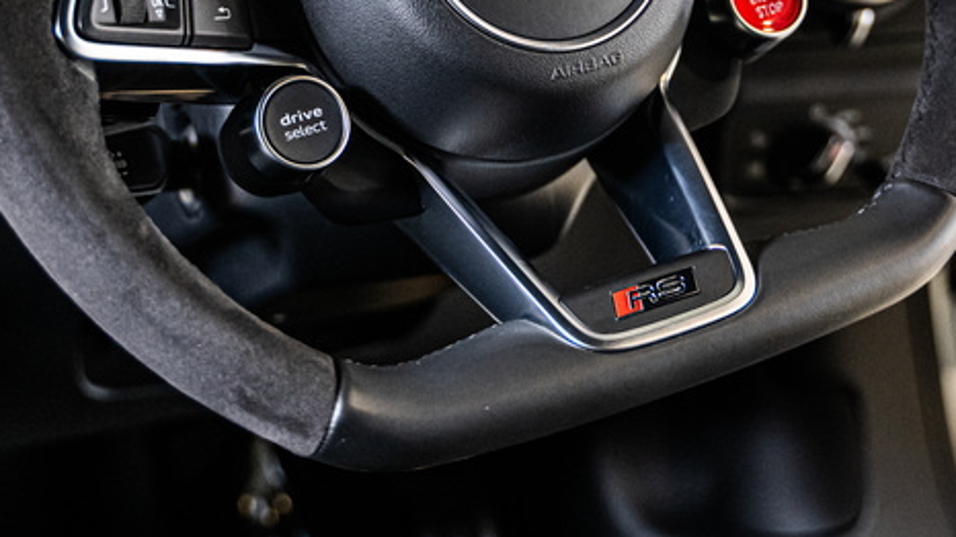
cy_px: -47
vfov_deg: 13.9
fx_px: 2154
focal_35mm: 85
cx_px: 530
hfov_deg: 25.0
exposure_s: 1/200
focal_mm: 37
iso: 1600
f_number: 2.8
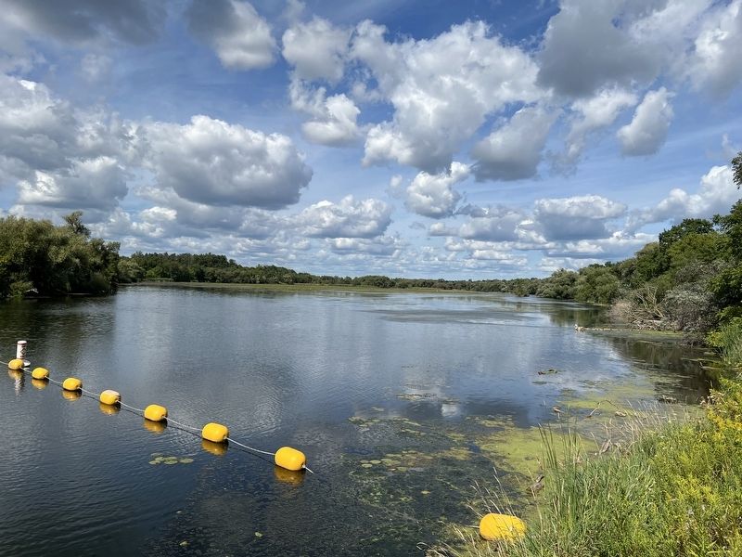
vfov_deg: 53.1
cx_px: 371
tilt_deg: +1.2
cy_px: 278
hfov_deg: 67.3
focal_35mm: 26
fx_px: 557
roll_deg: -1.8
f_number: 1.5
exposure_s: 1/7463
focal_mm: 5.7
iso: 50
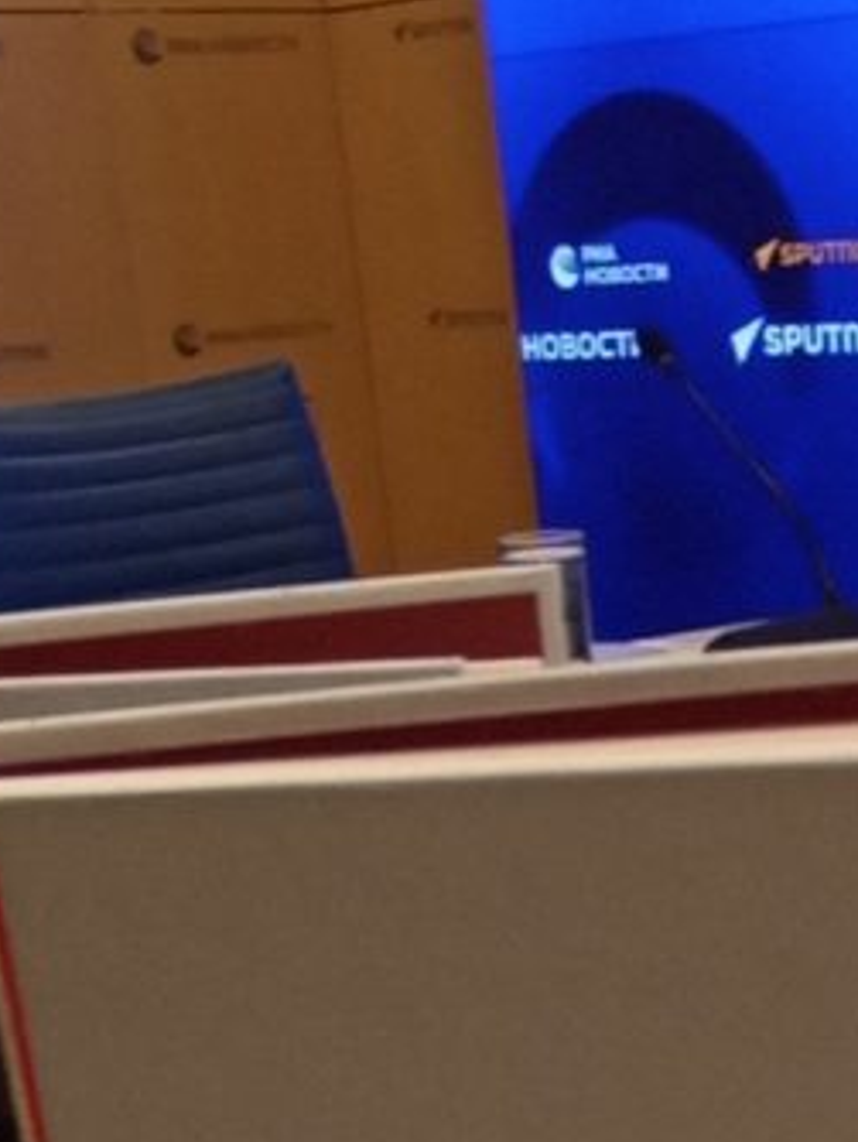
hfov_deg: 25.6
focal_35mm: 53
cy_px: 1369
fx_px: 1749
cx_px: 930
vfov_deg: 30.6
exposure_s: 1/50
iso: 85
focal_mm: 1.65
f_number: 2.2
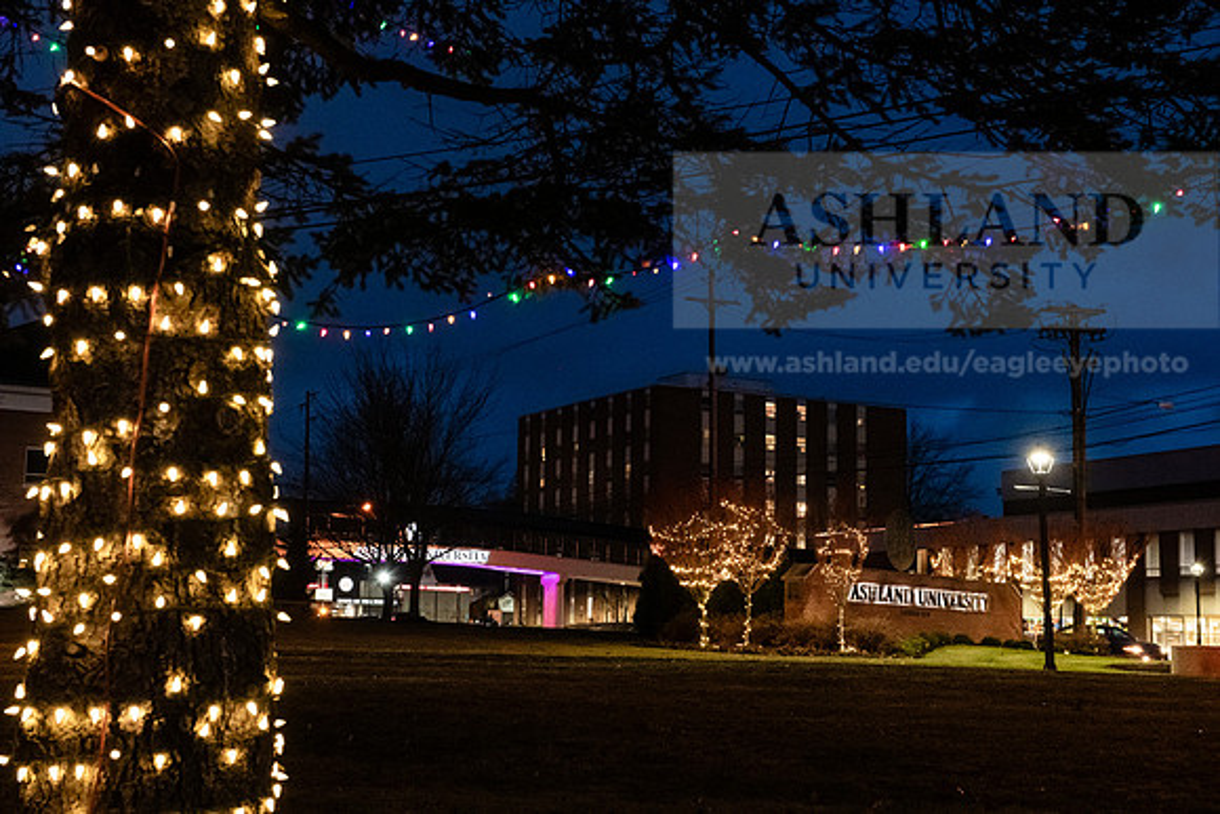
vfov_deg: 23.4
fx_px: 1966
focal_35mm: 58
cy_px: 407
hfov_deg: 34.5
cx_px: 610
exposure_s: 1/25
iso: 4000
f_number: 7.1
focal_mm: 58
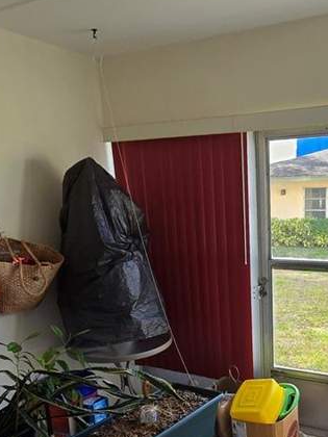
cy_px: 324
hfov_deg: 40.8
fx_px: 417
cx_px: 271
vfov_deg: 53.1
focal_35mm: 33
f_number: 2.2
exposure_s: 1/138
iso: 50
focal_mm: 2.2
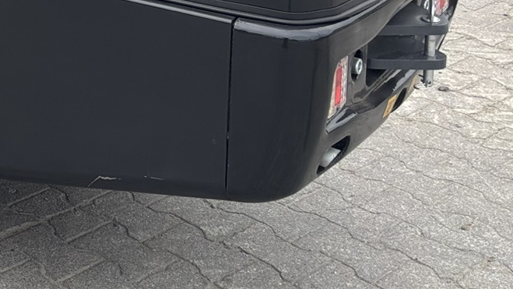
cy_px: -191
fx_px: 1197
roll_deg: +1.7
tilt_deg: -11.7
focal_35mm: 88
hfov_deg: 20.8
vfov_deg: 12.8
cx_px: -239
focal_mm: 5.96
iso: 50
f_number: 1.6
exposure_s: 1/559
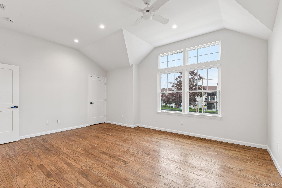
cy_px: 94
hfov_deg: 96.7
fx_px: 125
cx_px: 141
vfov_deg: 73.7
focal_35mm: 16
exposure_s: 1/25
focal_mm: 16
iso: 250
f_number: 9
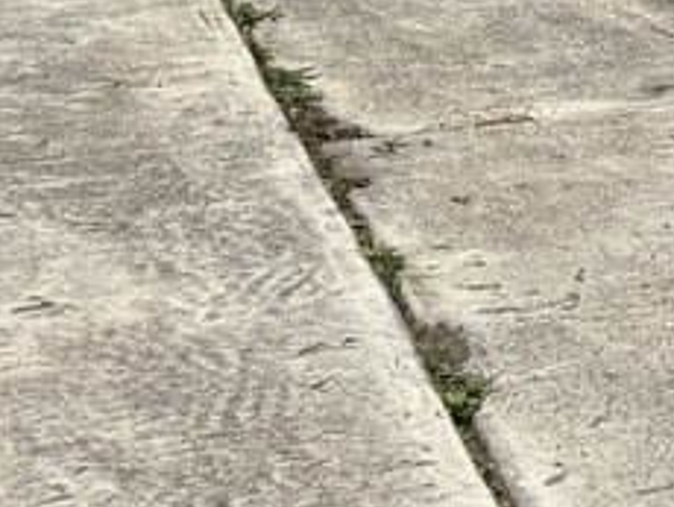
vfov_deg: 9.2
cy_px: -557
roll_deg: +0.4
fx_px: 2924
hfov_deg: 11.3
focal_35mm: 150
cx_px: 1518
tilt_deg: +1.2
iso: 80
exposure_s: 1/8130
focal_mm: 6.76
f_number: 1.78
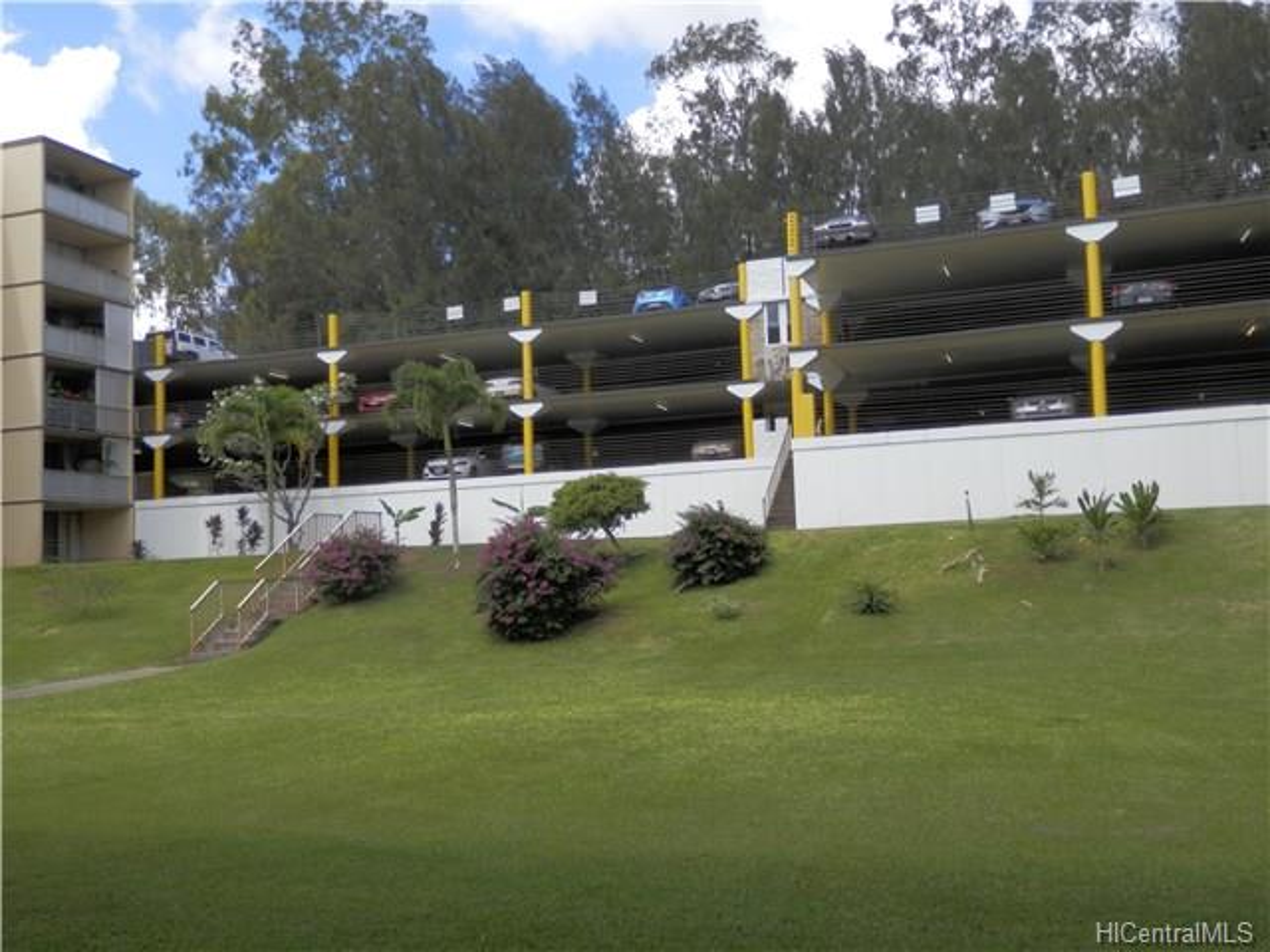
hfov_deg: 60.0
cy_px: 476
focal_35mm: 30
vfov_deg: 46.8
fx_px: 1101
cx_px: 635
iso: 80
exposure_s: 1/500
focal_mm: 5.5
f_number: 3.3
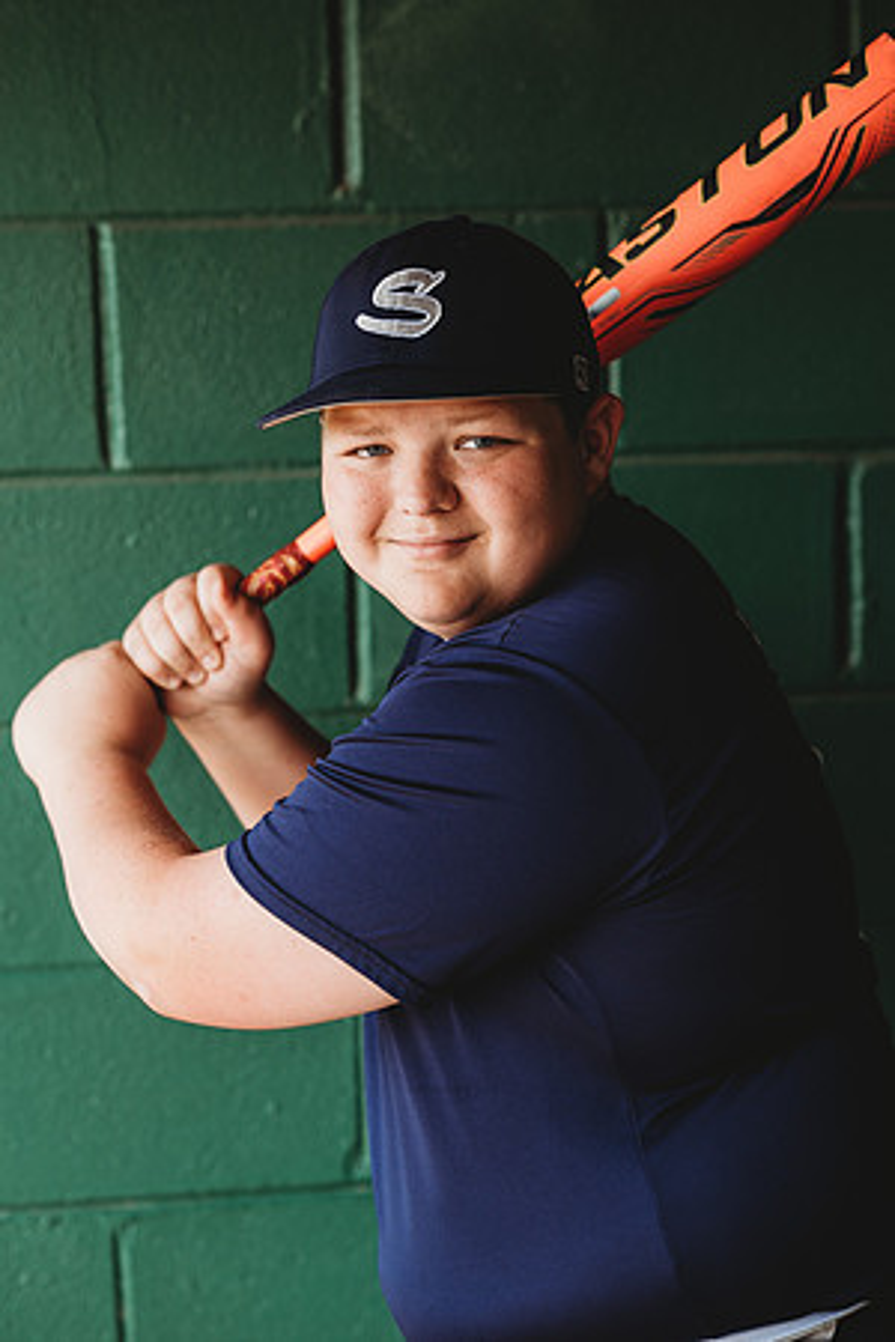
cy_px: 671
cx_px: 448
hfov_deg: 16.1
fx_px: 3170
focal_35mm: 85
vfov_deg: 23.9
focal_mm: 85
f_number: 2.8
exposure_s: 1/80
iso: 100
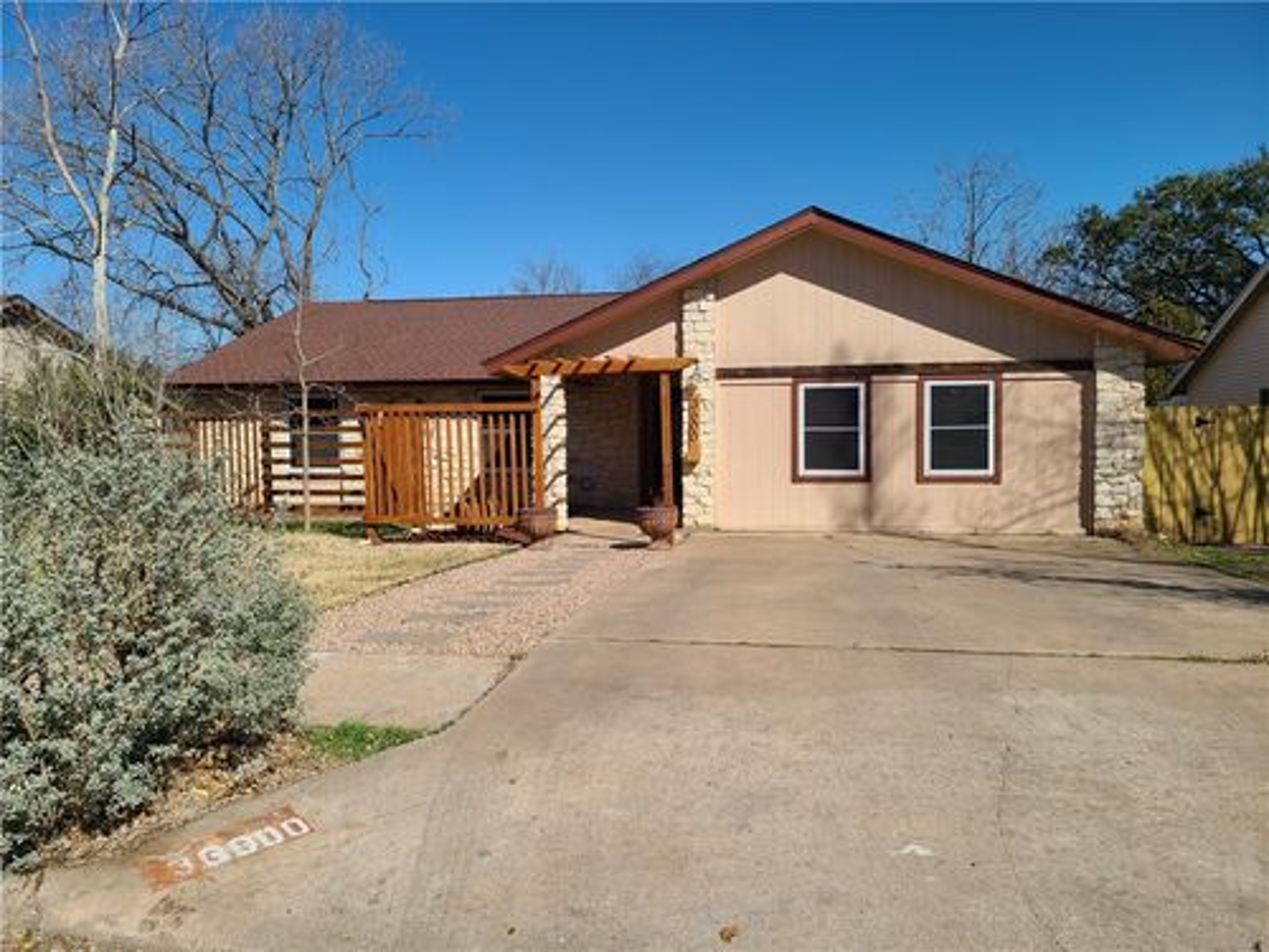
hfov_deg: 67.3
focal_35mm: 26
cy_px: 476
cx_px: 634
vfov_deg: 53.1
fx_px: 953
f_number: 1.8
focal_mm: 5.4
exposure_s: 1/3483
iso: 40
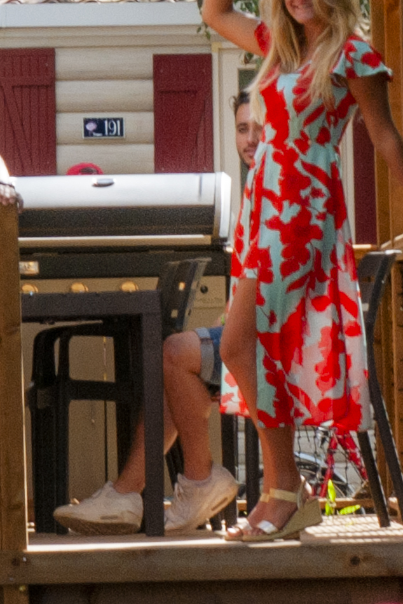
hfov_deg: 3.5
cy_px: -30
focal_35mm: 392
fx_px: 6582
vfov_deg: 5.2
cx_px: 243
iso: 200
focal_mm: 58
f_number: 8
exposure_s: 1/160
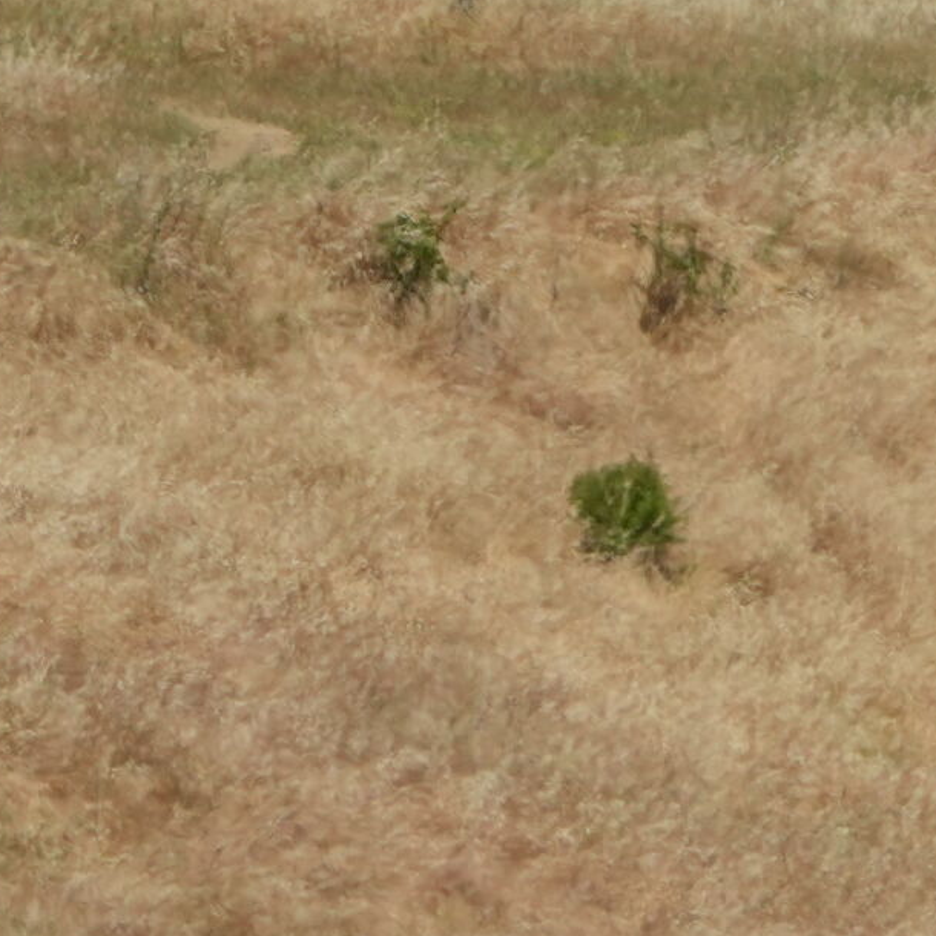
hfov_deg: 0.9
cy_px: -43
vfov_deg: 0.9
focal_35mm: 1891
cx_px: 1106
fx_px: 57849
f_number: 6.3
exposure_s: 1/2500
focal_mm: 314
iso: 400
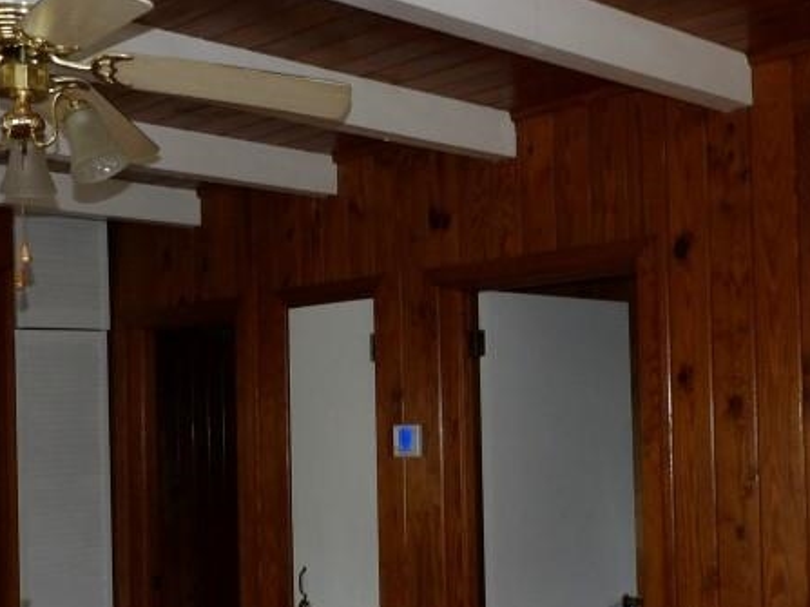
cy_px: 373
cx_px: 353
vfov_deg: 26.5
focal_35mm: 55
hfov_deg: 34.9
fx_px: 1287
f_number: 3.2
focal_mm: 4.3
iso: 200
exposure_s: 1/28
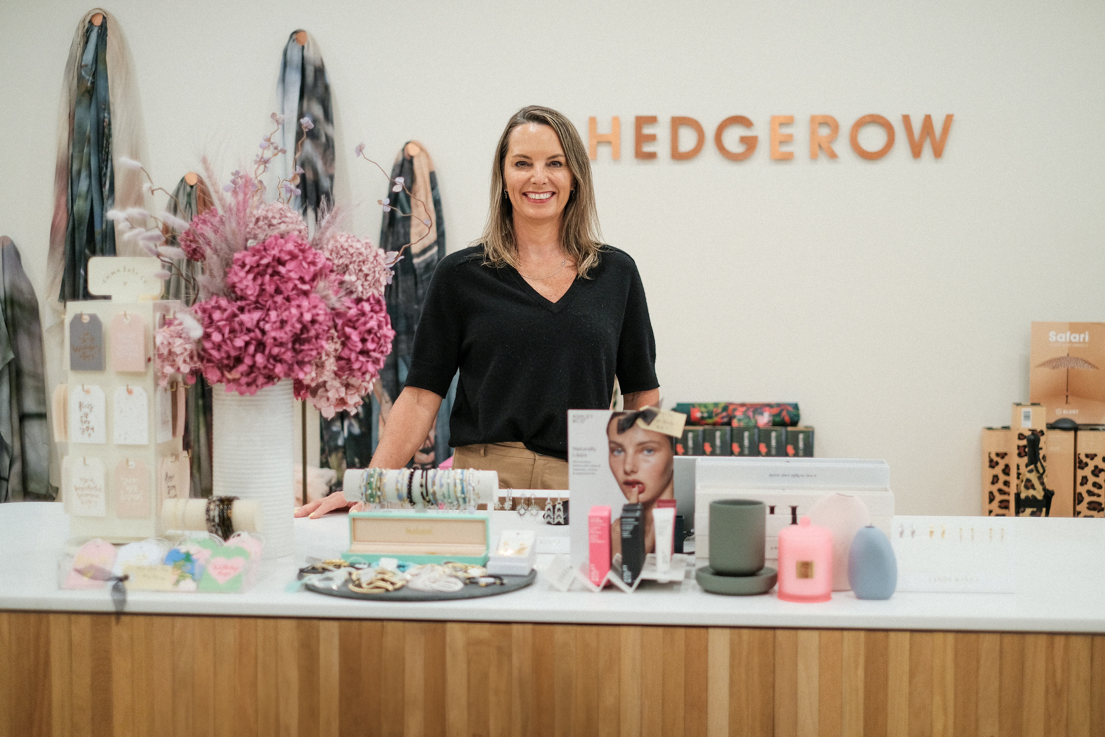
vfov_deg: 25.5
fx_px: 1627
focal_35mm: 53
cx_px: 552
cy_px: 368
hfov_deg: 37.5
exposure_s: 1/500
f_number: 1.4
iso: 800
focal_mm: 35
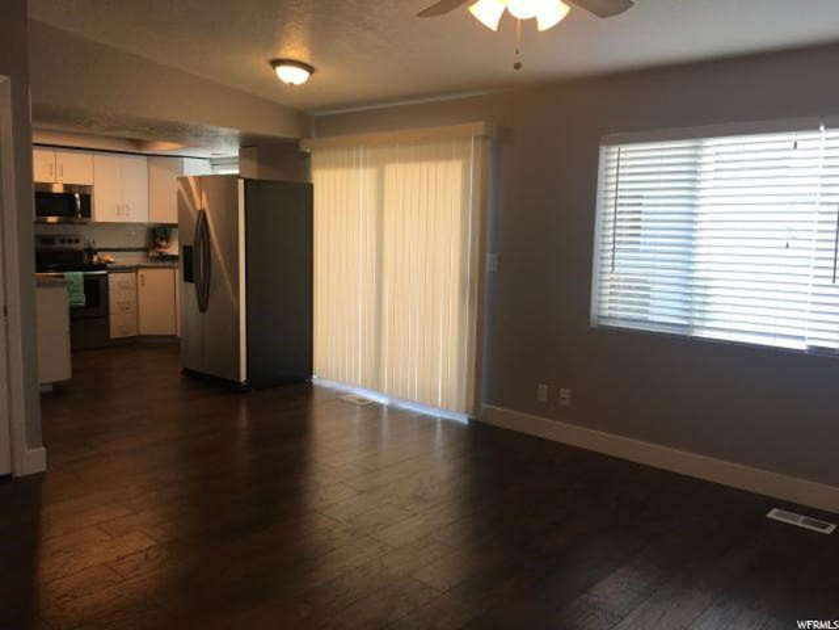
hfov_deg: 61.7
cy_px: 315
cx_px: 420
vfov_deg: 48.2
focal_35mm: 29
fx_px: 703
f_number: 2.2
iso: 32
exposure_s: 1/60
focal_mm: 4.15
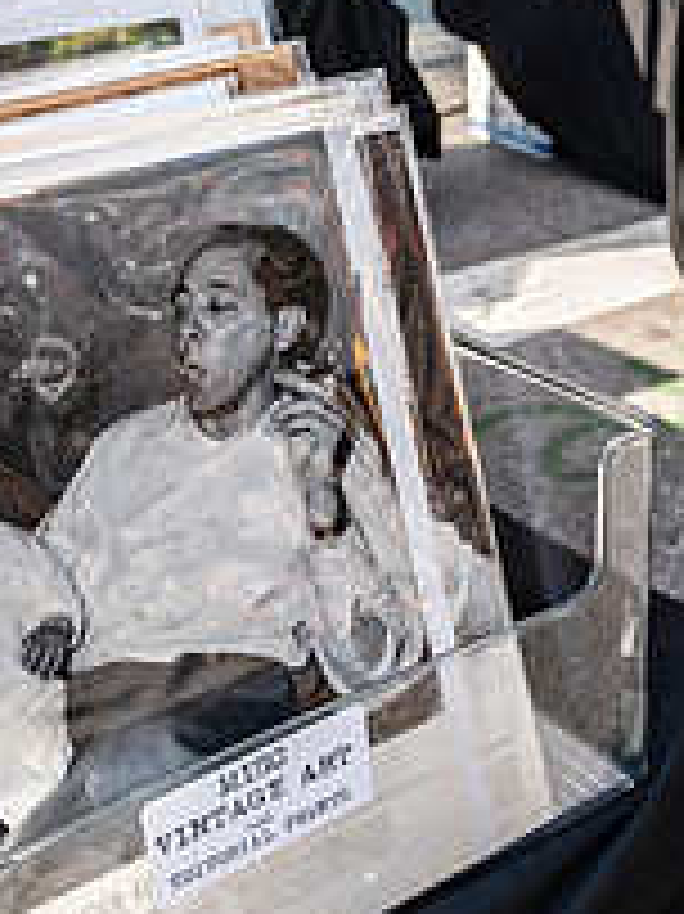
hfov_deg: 21.3
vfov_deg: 28.7
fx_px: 1741
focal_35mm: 66
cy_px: 160
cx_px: 716
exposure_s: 1/1000
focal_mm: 24
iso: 400
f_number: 4
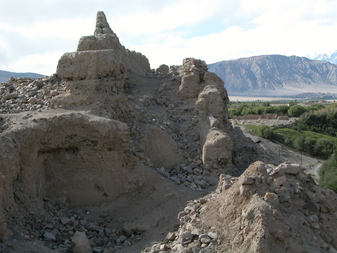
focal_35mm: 70
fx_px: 681
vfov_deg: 21.0
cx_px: 168
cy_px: 126
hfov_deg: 27.8
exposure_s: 1/263
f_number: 5.9
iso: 100
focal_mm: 17.8
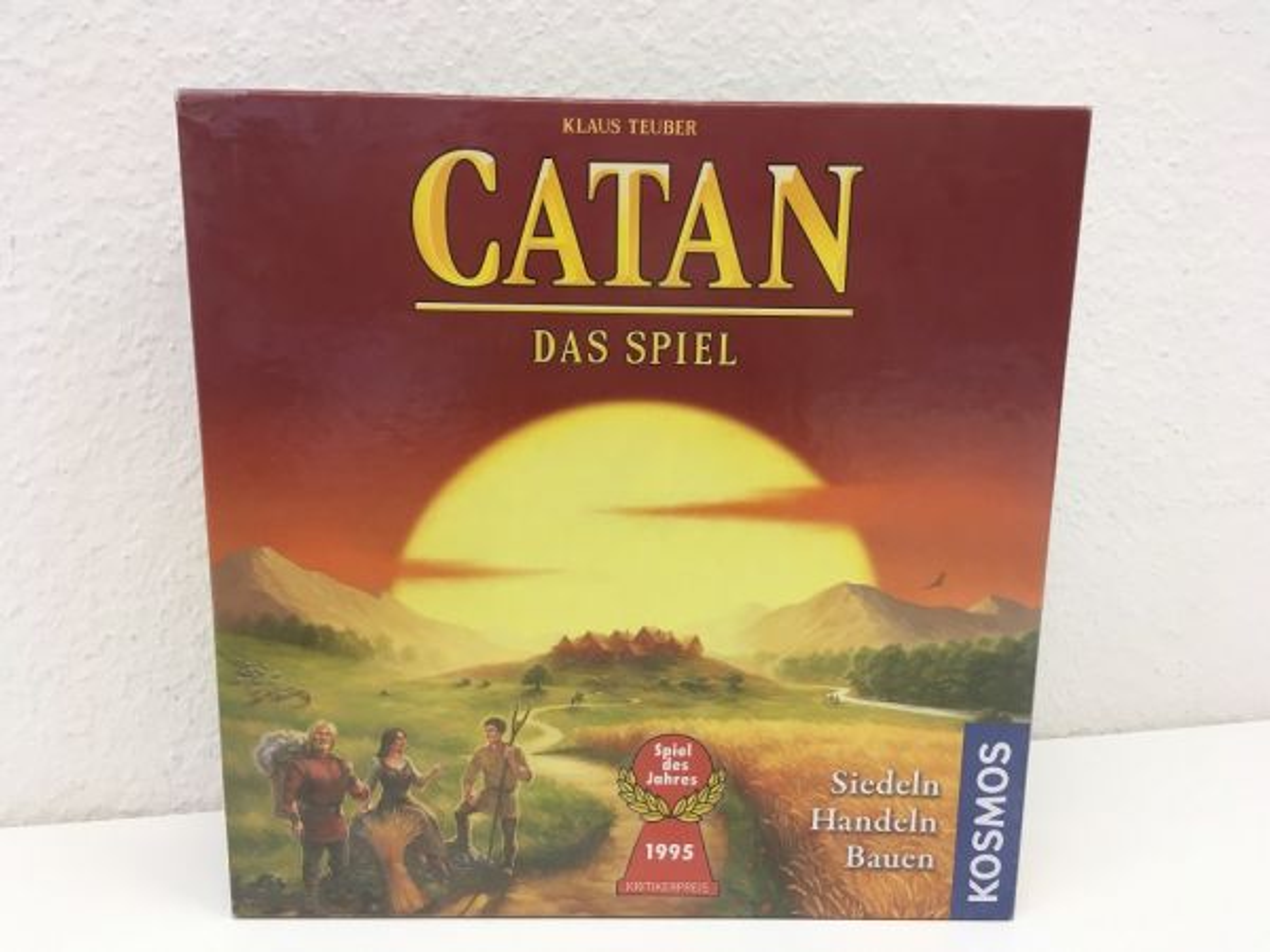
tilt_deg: -12.5
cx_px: 635
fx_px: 1064
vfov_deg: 48.2
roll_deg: -0.1
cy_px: 476
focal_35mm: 29
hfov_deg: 61.7
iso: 40
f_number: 2.2
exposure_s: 1/33
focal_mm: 4.15
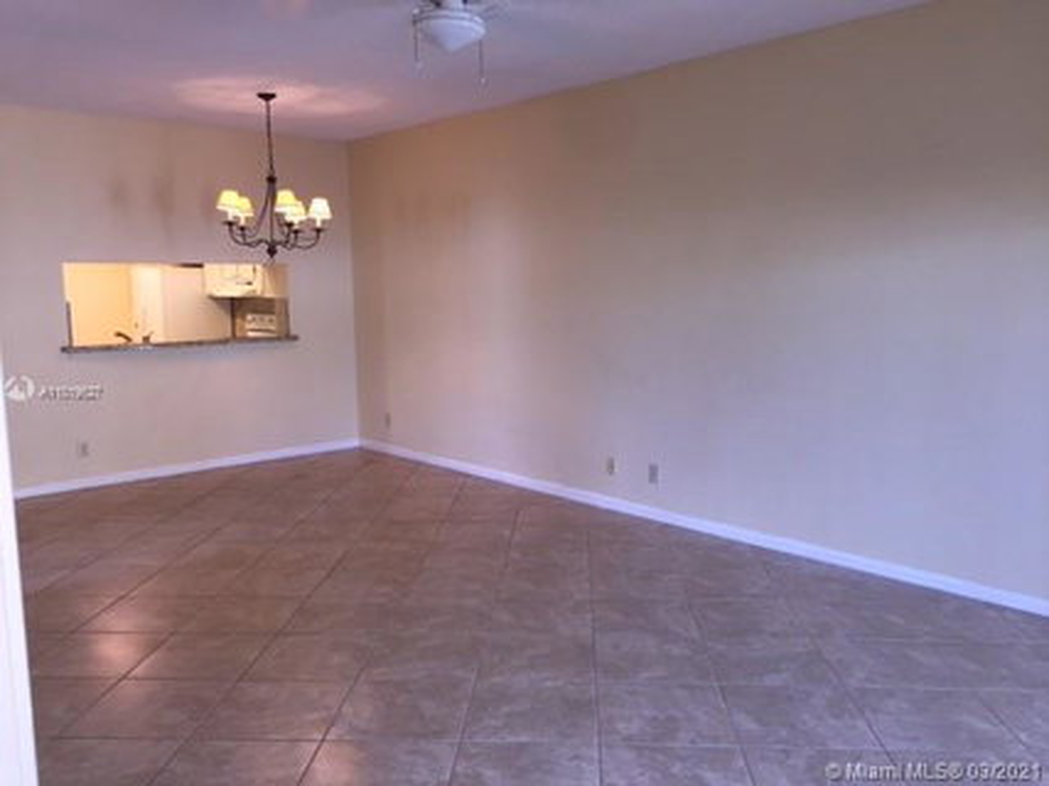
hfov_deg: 61.7
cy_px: 393
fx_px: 879
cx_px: 524
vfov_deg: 48.2
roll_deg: +0.9
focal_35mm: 29
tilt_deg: -6.3
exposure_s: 1/30
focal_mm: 4.15
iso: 50
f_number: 2.2
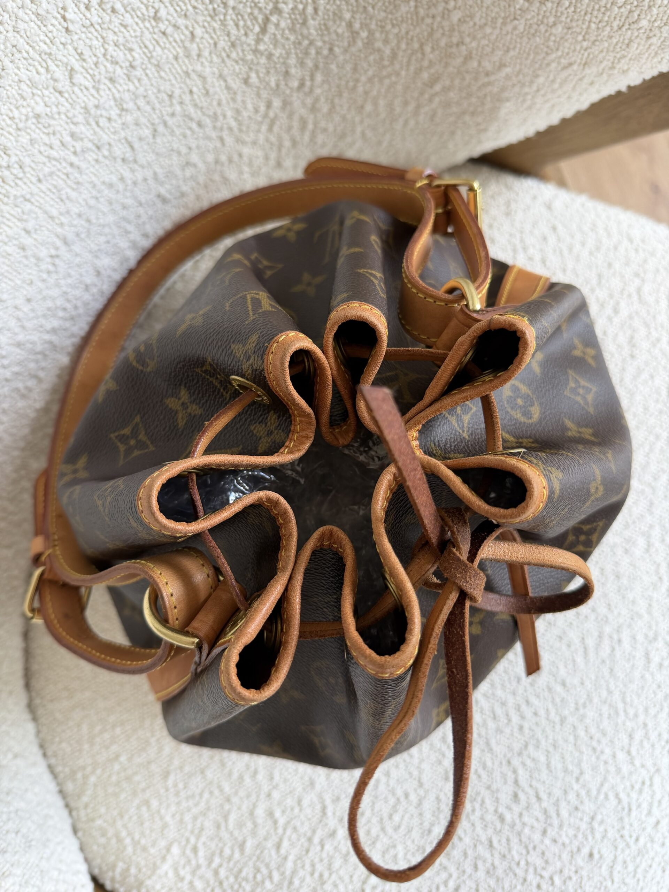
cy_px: 446
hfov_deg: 56.8
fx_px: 618
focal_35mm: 24
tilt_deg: -84.8
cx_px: 334
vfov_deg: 71.6
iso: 160
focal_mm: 6.76
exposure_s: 1/121
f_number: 1.78
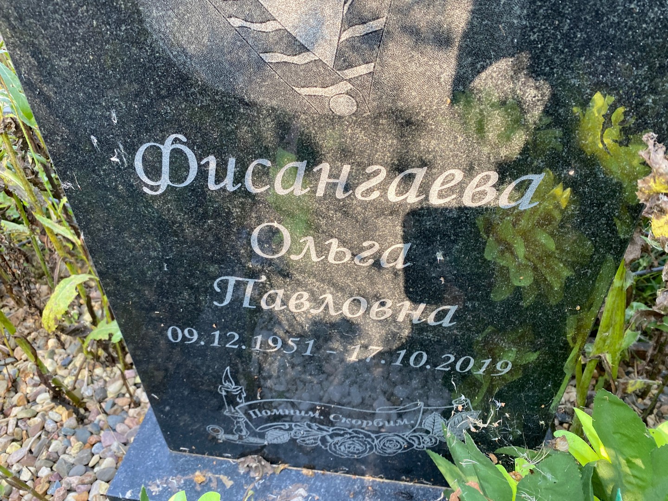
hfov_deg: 67.3
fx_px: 502
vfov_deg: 53.1
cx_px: 334
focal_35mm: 26
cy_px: 250
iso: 80
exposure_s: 1/121
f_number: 1.8
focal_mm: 4.25
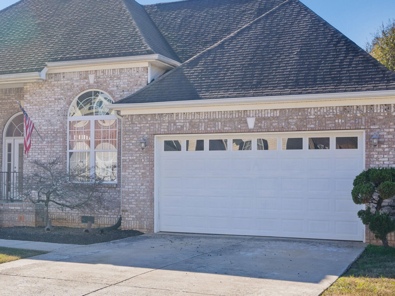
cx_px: 84
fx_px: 673
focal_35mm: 59
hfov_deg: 31.9
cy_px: 165
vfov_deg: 24.8
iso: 320
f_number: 7.1
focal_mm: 29
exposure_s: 1/400
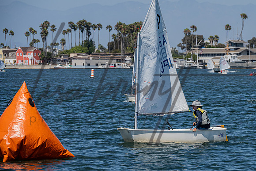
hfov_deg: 8.2
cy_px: 81
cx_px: 158
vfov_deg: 5.5
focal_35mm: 251
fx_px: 1783
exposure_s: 1/1000
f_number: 8
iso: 250
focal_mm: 200
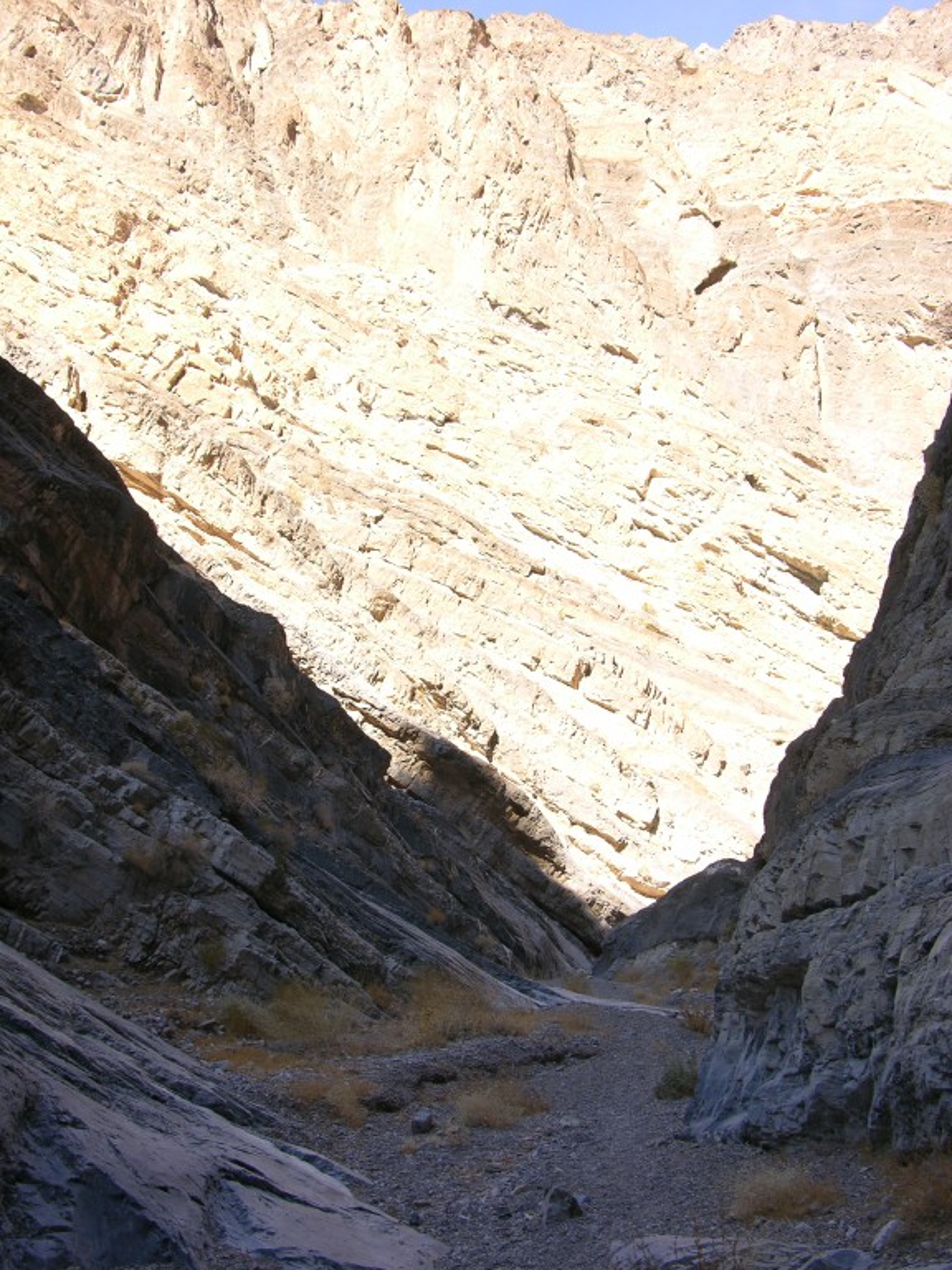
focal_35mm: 35
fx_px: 1283
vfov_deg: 52.6
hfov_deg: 40.7
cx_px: 476
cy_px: 635
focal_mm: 8.9
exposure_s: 1/105
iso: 50
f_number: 4.5
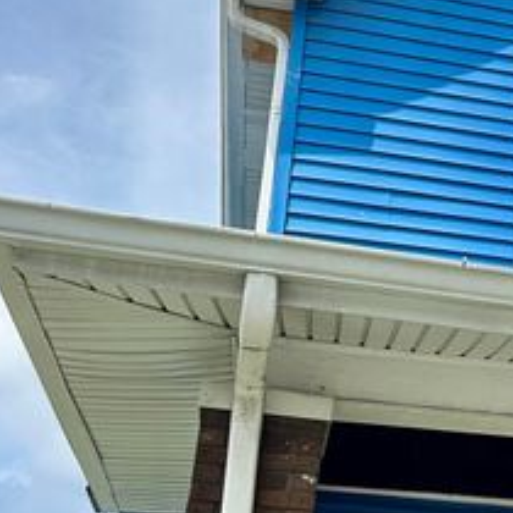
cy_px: 355
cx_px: 603
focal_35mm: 73
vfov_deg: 23.5
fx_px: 1224
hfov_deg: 22.0
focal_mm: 5.7
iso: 50
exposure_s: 1/3571
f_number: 1.5
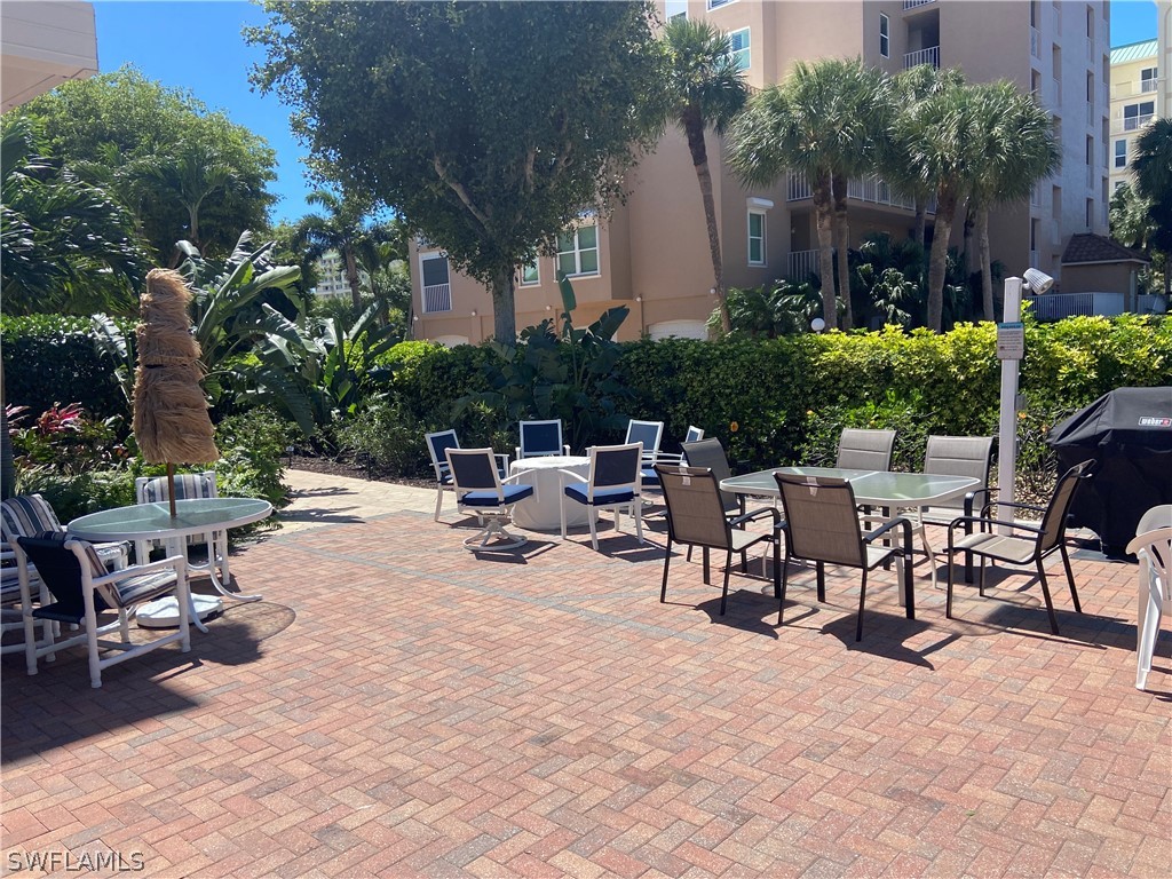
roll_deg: +2.3
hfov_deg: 67.3
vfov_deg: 53.1
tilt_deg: -6.7
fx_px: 880
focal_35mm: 26
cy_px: 440
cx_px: 586
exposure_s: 1/2222
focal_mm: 4.25
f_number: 1.8
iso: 32
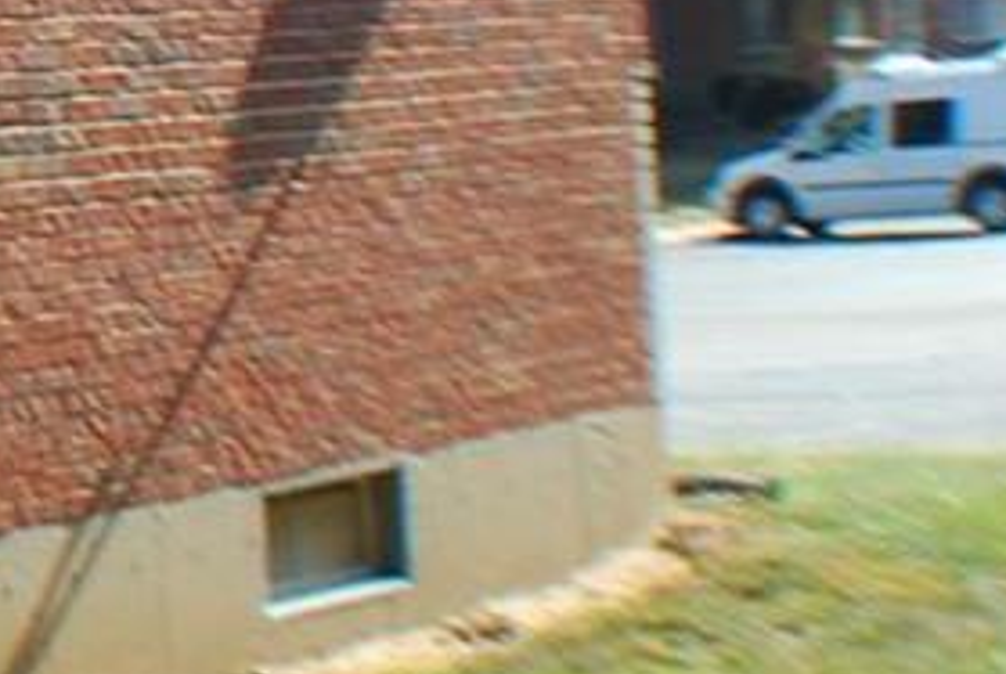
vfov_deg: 7.0
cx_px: -1543
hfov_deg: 9.5
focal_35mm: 189
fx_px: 5290
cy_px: -712
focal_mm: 22
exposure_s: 1/125
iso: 200
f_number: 9
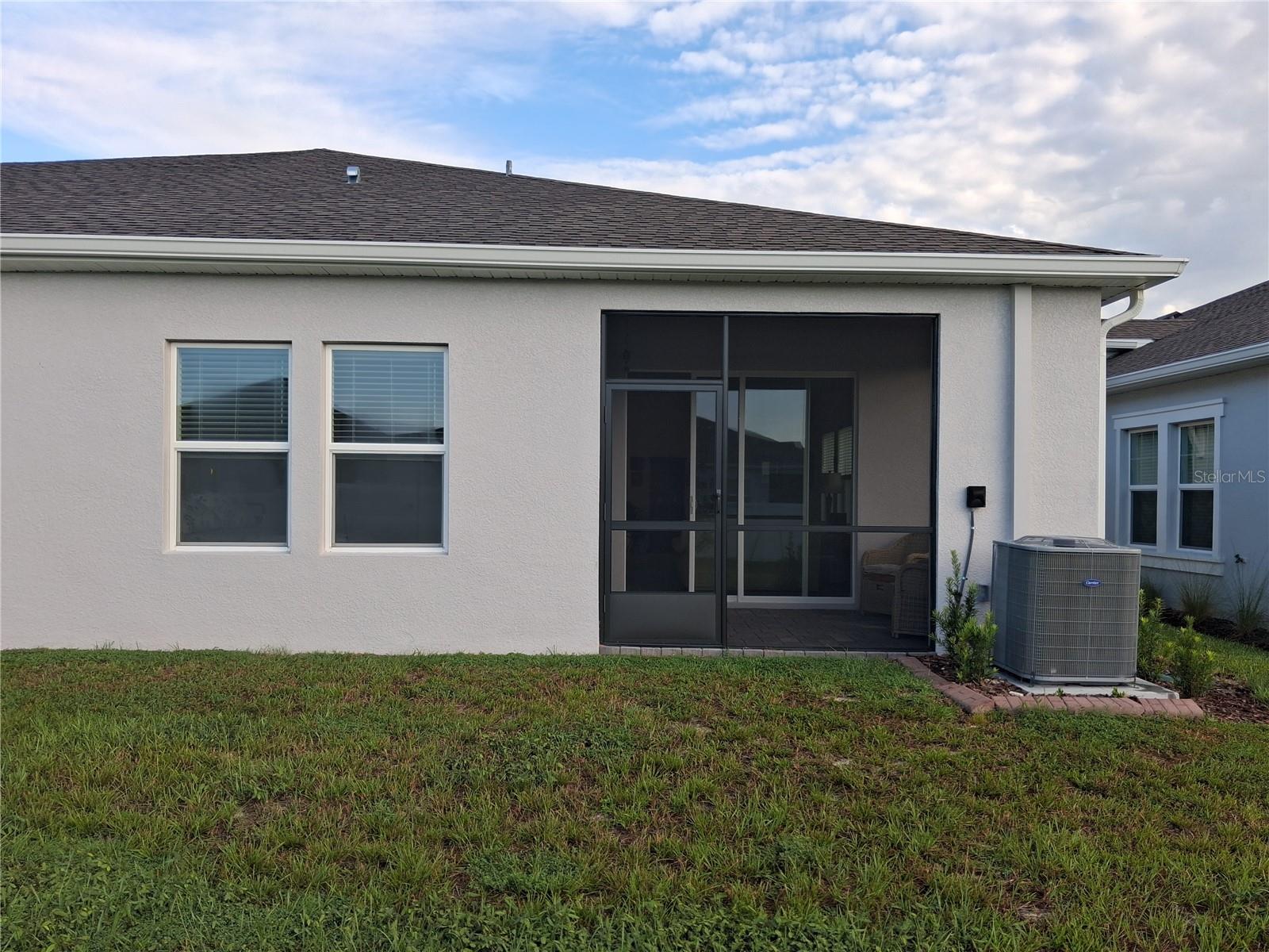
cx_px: 634
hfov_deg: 65.3
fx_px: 990
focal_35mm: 27
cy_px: 476
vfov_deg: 51.4
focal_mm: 4
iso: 25
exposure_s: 1/184
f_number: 1.8
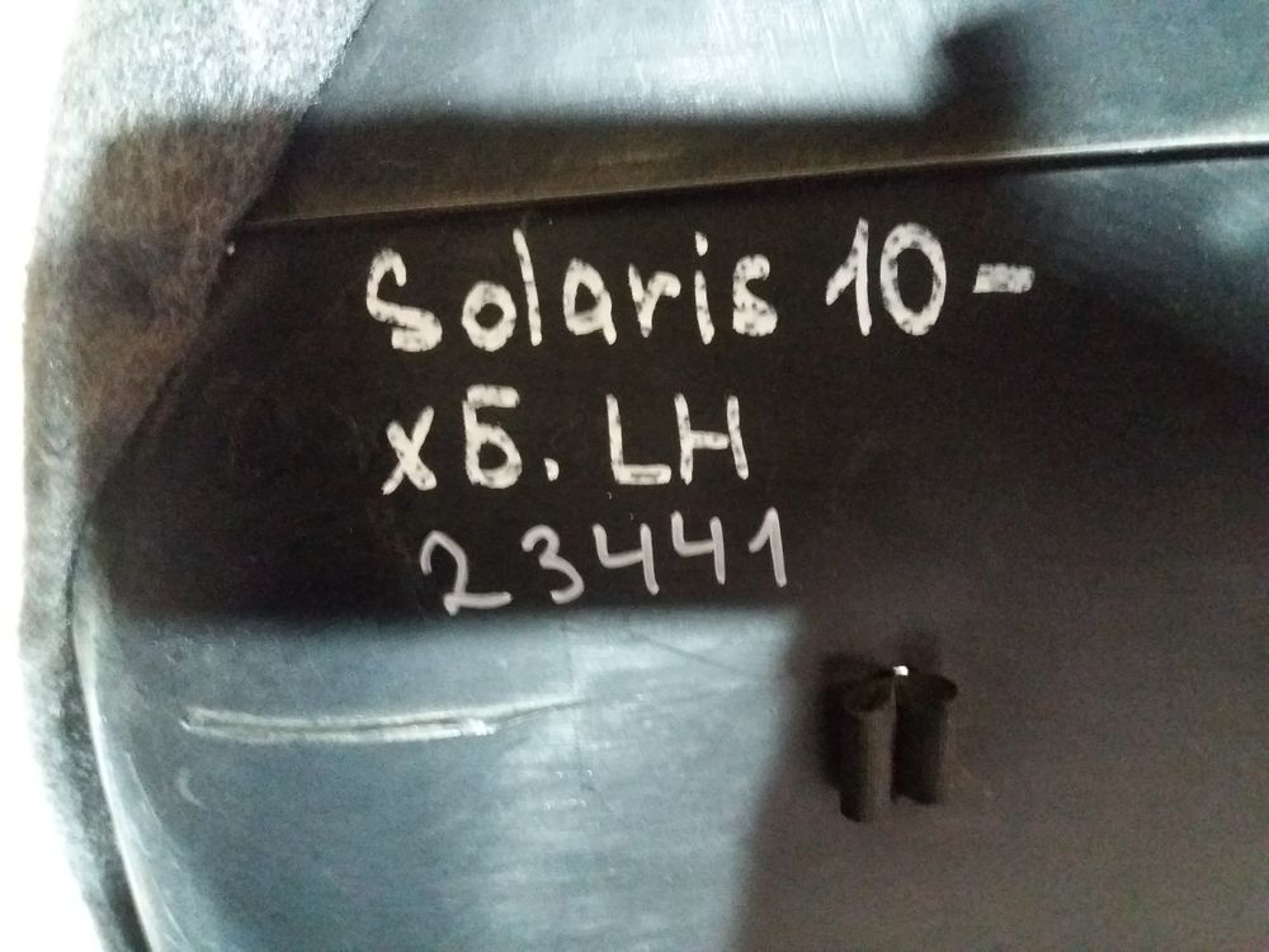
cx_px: 634
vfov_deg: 49.7
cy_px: 476
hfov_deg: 63.4
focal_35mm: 28
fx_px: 1026
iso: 1250
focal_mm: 3.7
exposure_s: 1/17
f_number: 1.9
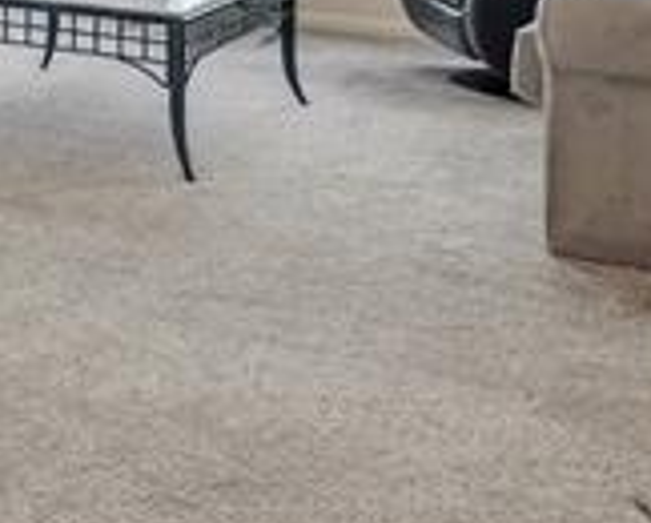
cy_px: -366
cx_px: -780
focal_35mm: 89
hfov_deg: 15.4
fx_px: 1717
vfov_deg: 15.3
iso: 800
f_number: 8
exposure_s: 1/2
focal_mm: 10
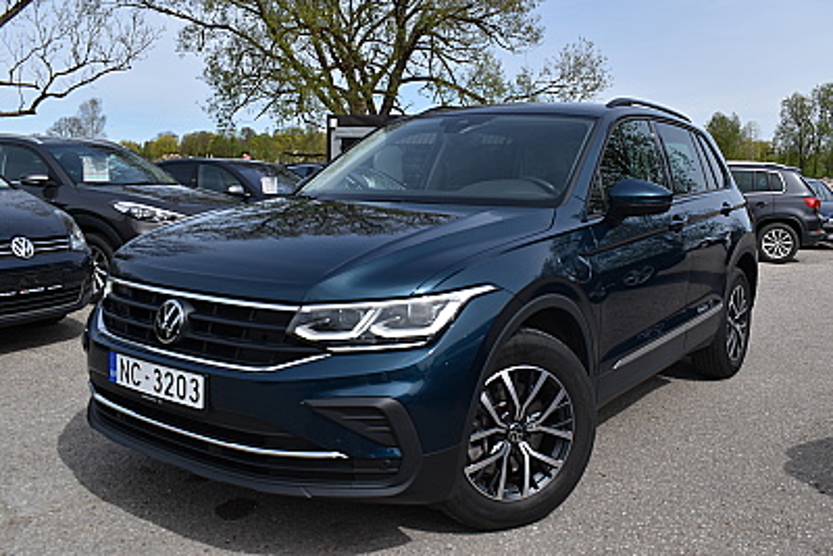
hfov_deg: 57.2
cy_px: 278
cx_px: 416
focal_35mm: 33
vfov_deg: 40.0
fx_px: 764
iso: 200
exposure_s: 1/640
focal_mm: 22
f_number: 8
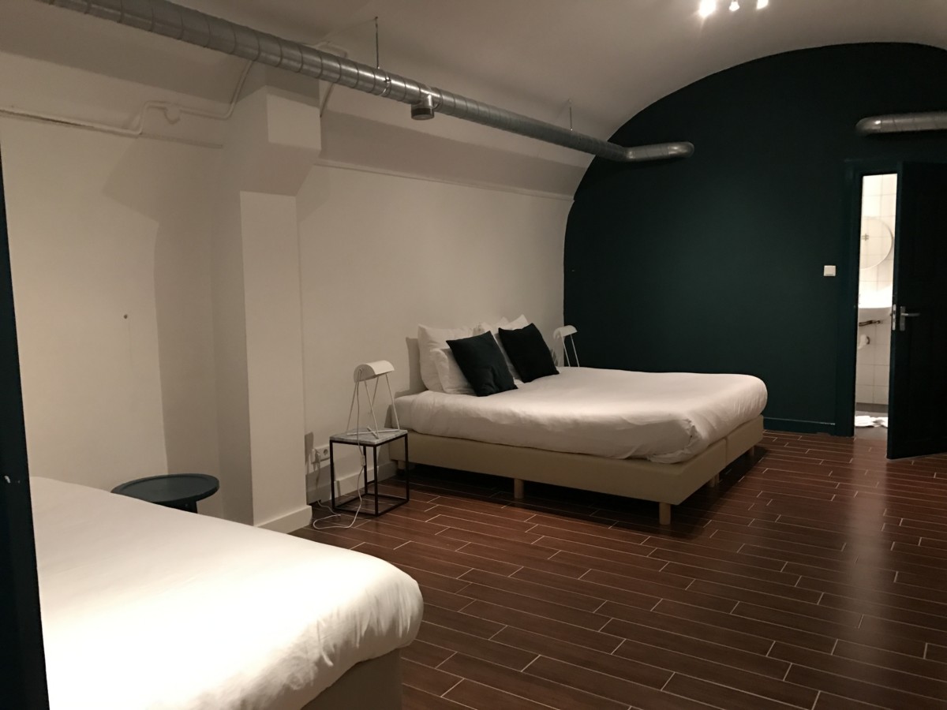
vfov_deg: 49.7
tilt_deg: -5.2
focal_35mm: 28
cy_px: 355
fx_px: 766
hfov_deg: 63.4
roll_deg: +1.0
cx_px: 474
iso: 100
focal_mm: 3.99
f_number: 1.8
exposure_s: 1/7
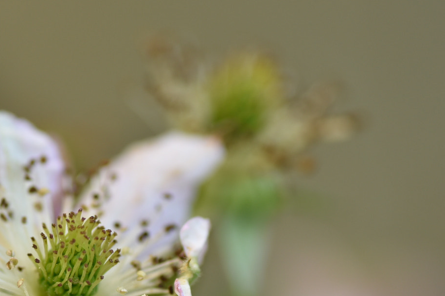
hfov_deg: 8.6
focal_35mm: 239
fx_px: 2954
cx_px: 53
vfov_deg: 5.7
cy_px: 251
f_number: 5.6
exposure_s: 1/160
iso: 125
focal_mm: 90
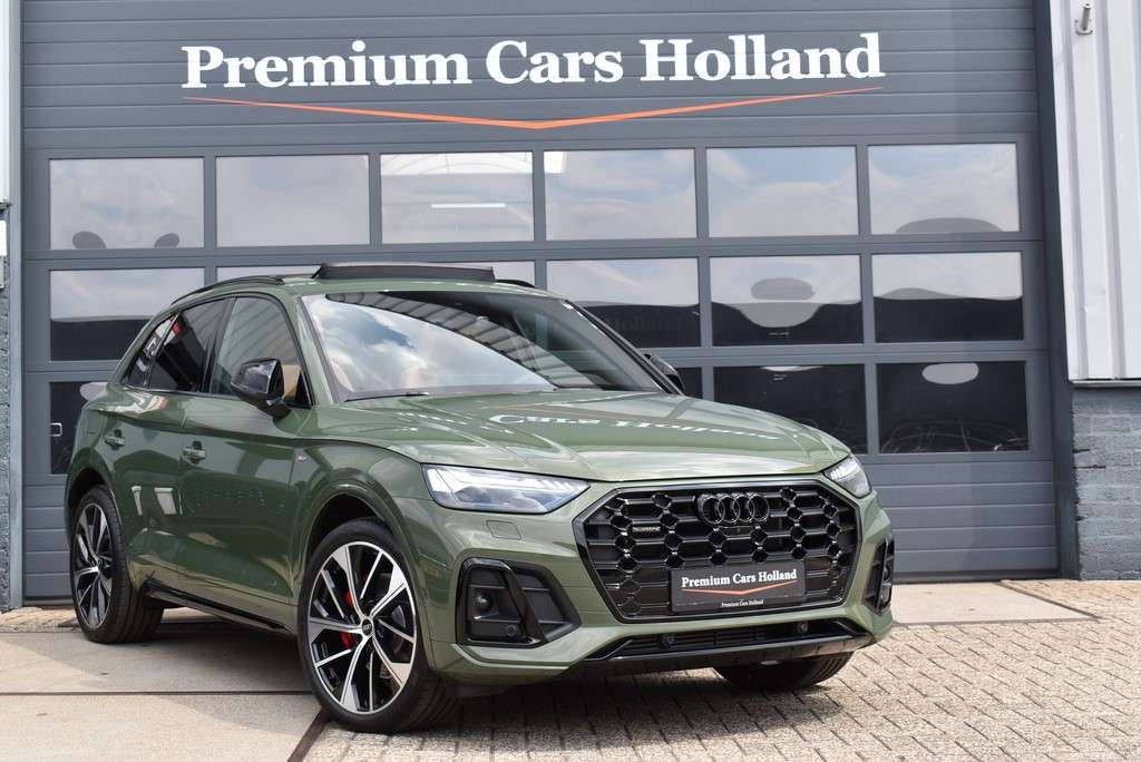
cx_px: 570
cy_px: 381
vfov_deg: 22.7
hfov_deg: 33.4
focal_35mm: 60
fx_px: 1903
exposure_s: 1/250
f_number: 8
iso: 220
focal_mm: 40
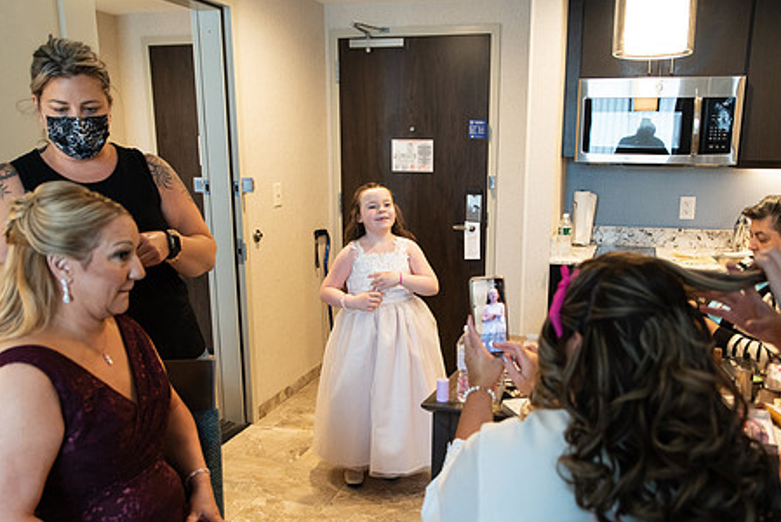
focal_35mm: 31
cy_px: 291
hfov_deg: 60.0
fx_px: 673
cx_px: 451
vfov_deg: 42.3
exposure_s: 1/250
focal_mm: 24
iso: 2000
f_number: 2.8
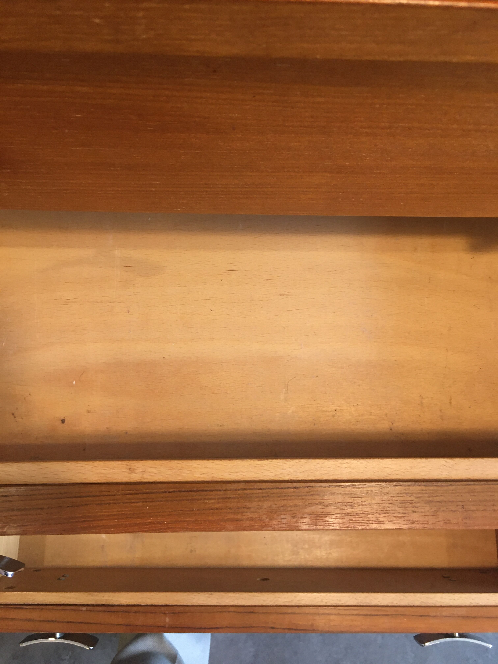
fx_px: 556
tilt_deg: -77.9
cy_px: 332
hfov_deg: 48.2
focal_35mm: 29
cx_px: 249
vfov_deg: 61.7
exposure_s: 1/33
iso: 125
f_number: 2.2
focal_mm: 4.15
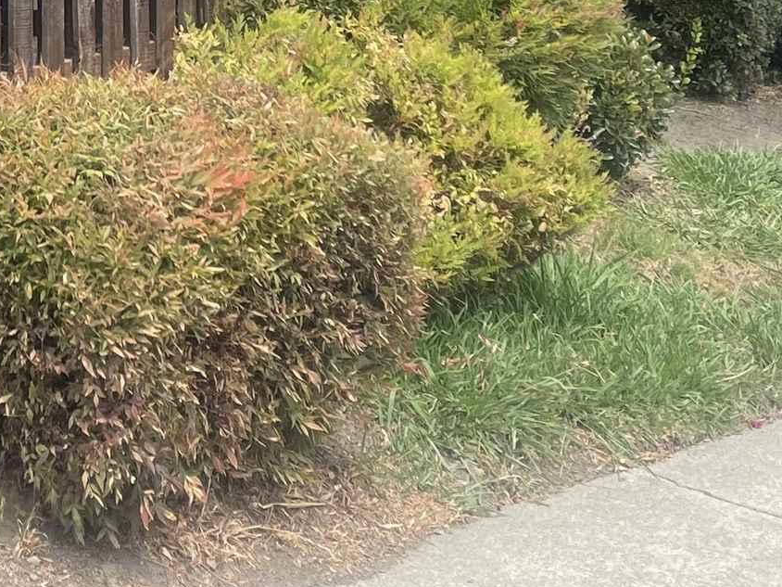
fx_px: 2056
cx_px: -100
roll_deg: -0.8
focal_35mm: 91
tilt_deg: +4.2
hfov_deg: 20.4
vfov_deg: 14.9
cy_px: -344
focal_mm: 5.1
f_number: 1.6
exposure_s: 1/1309
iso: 32
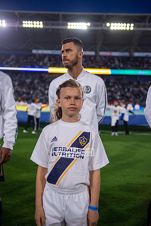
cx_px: 76
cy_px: 113
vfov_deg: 44.5
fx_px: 277
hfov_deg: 30.5
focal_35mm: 44
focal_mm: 44
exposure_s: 1/1600
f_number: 2.8
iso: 640
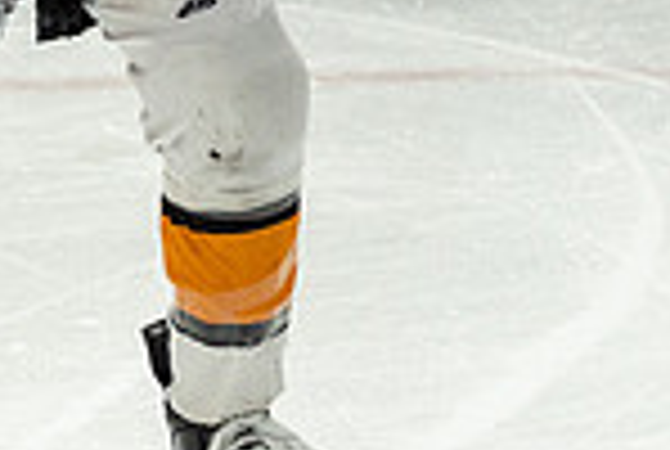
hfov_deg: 3.4
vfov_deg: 2.3
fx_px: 11170
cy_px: -151
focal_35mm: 599
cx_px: -185
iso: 800
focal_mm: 84
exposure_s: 1/1600
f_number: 3.5
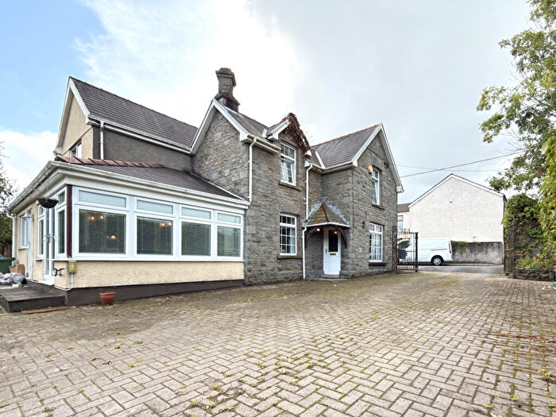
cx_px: 278
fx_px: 225
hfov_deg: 102.1
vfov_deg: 85.7
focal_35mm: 14
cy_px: 208
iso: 50
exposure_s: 1/374
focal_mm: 2.22
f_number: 2.2
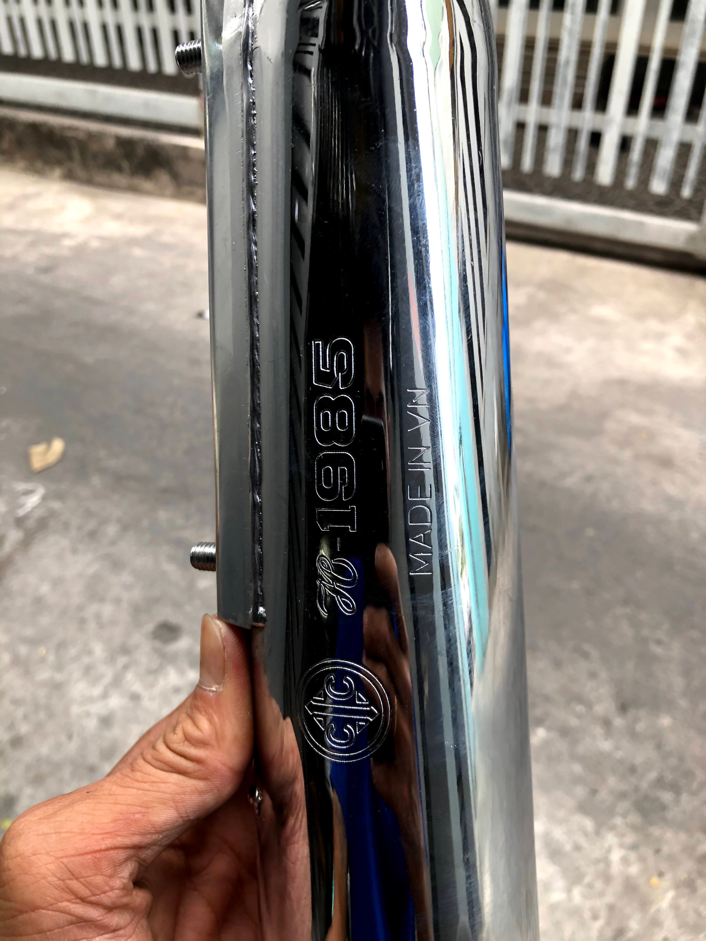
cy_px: 470
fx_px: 761
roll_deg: +0.5
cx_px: 353
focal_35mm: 28
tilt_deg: -35.6
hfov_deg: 49.7
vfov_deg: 63.4
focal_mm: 4
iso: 50
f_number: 1.8
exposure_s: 1/120
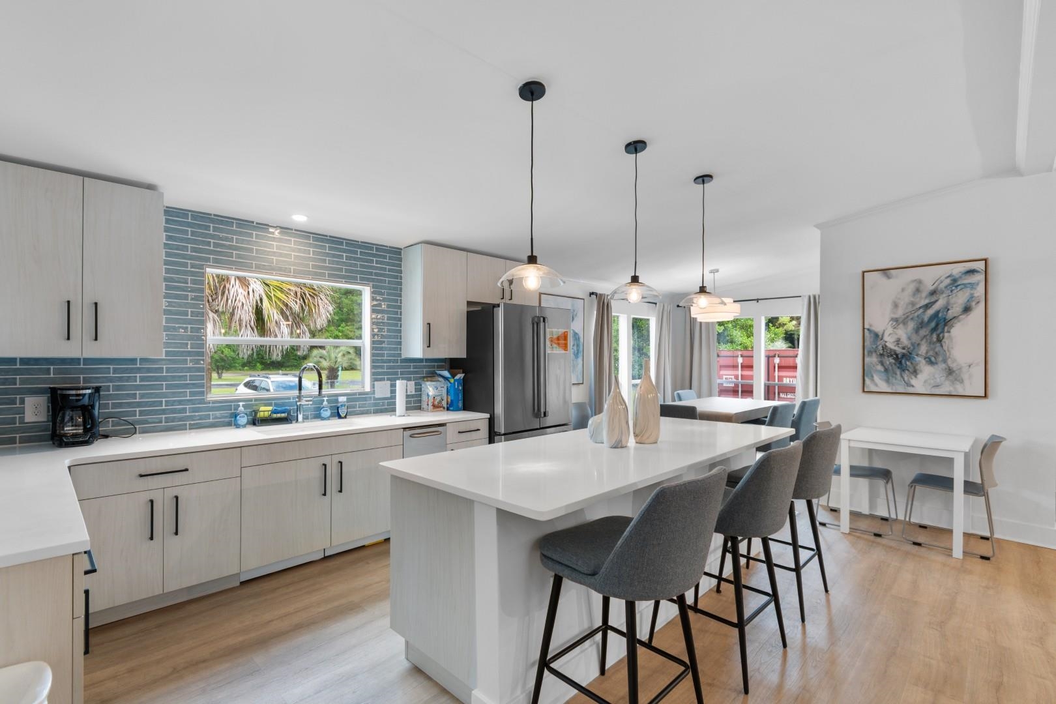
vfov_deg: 73.7
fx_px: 469
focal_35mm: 16
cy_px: 352
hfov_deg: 96.7
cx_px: 528
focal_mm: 11
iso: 100
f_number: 4.8
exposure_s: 1/20
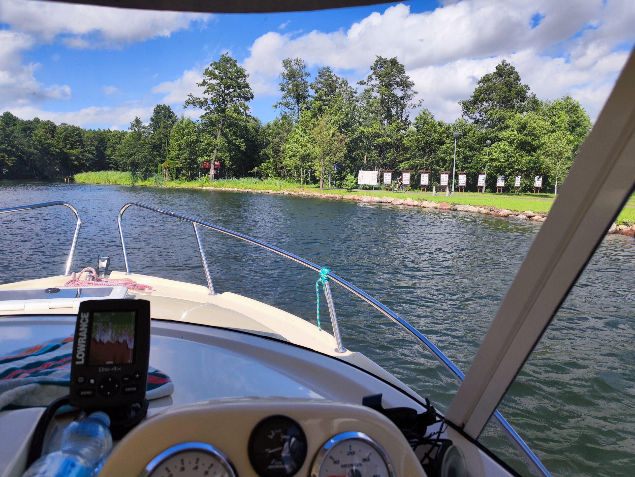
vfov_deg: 56.8
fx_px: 440
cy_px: 238
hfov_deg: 71.6
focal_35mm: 24
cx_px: 318
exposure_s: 1/2605
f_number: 1.9
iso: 50
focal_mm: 6.92
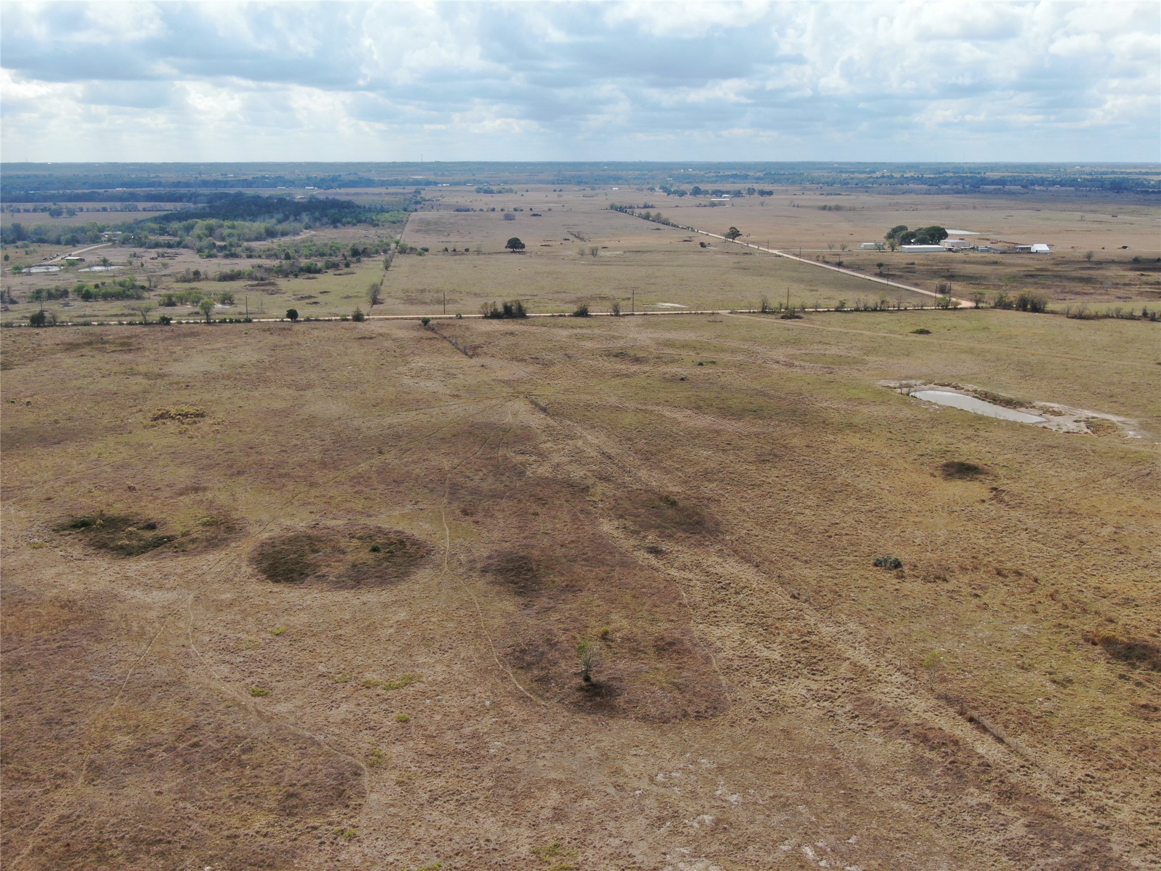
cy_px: 436
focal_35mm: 36
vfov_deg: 39.7
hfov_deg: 51.4
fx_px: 1207
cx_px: 580
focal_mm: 6.21
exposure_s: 1/1000
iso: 100
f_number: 3.3
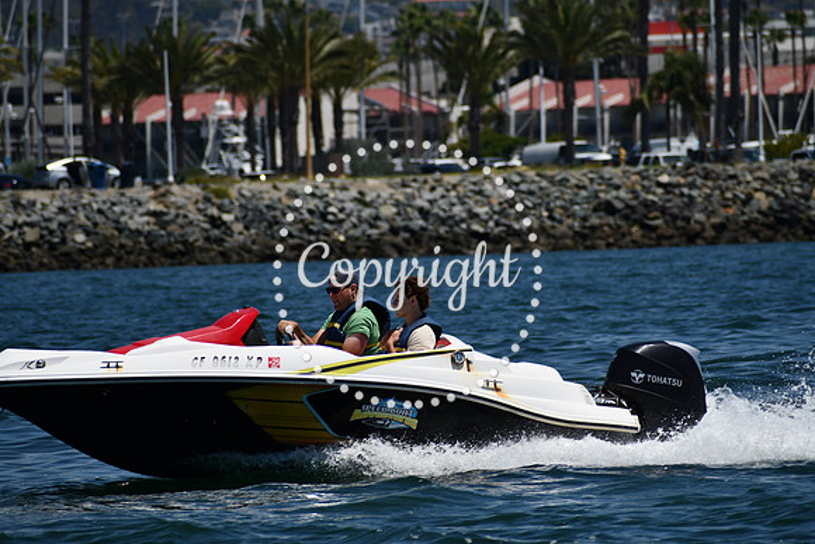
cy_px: 272
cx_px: 408
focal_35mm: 450
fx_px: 10189
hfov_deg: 4.6
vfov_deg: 3.1
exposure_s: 1/1600
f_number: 7.1
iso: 200
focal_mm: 300
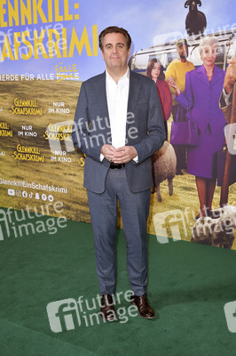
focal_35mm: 42
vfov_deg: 46.4
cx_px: 118
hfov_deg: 31.8
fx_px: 414
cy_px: 178
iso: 1600
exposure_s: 1/200
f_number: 5.6
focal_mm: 42
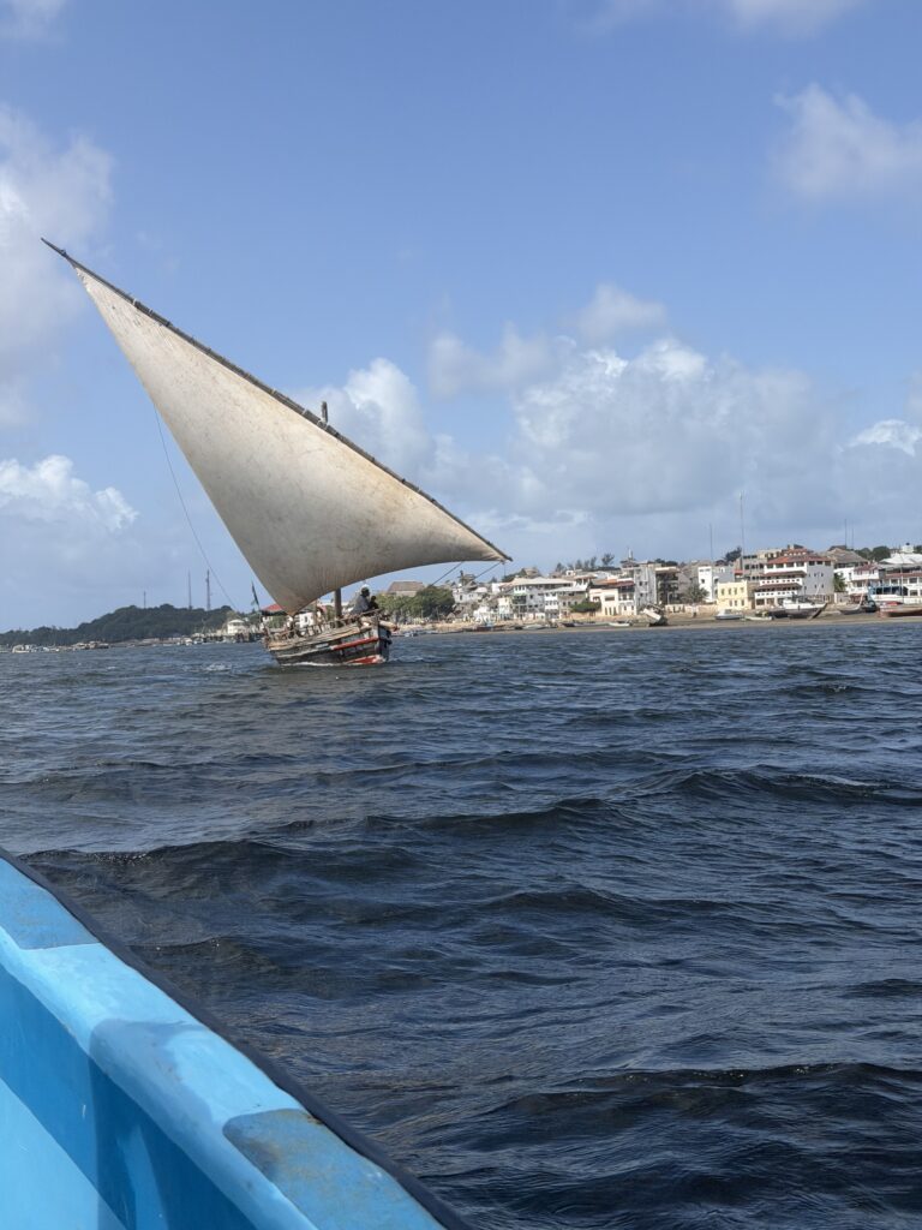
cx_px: 461
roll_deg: +3.9
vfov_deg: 39.7
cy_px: 615
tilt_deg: +0.8
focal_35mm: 48
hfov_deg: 30.3
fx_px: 1705
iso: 64
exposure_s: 1/6024
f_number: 1.78
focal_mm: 6.76
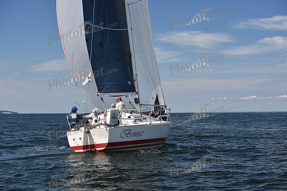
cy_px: 96
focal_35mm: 70
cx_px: 144
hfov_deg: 28.8
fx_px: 558
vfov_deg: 19.5
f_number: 6.3
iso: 200
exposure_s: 1/500
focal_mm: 70
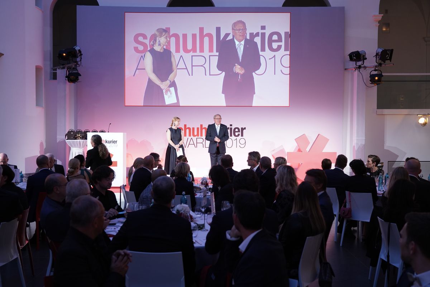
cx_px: 215
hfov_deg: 48.5
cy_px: 144
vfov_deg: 33.4
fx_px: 478
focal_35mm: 40
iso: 1600
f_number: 4.5
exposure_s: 1/60
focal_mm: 40
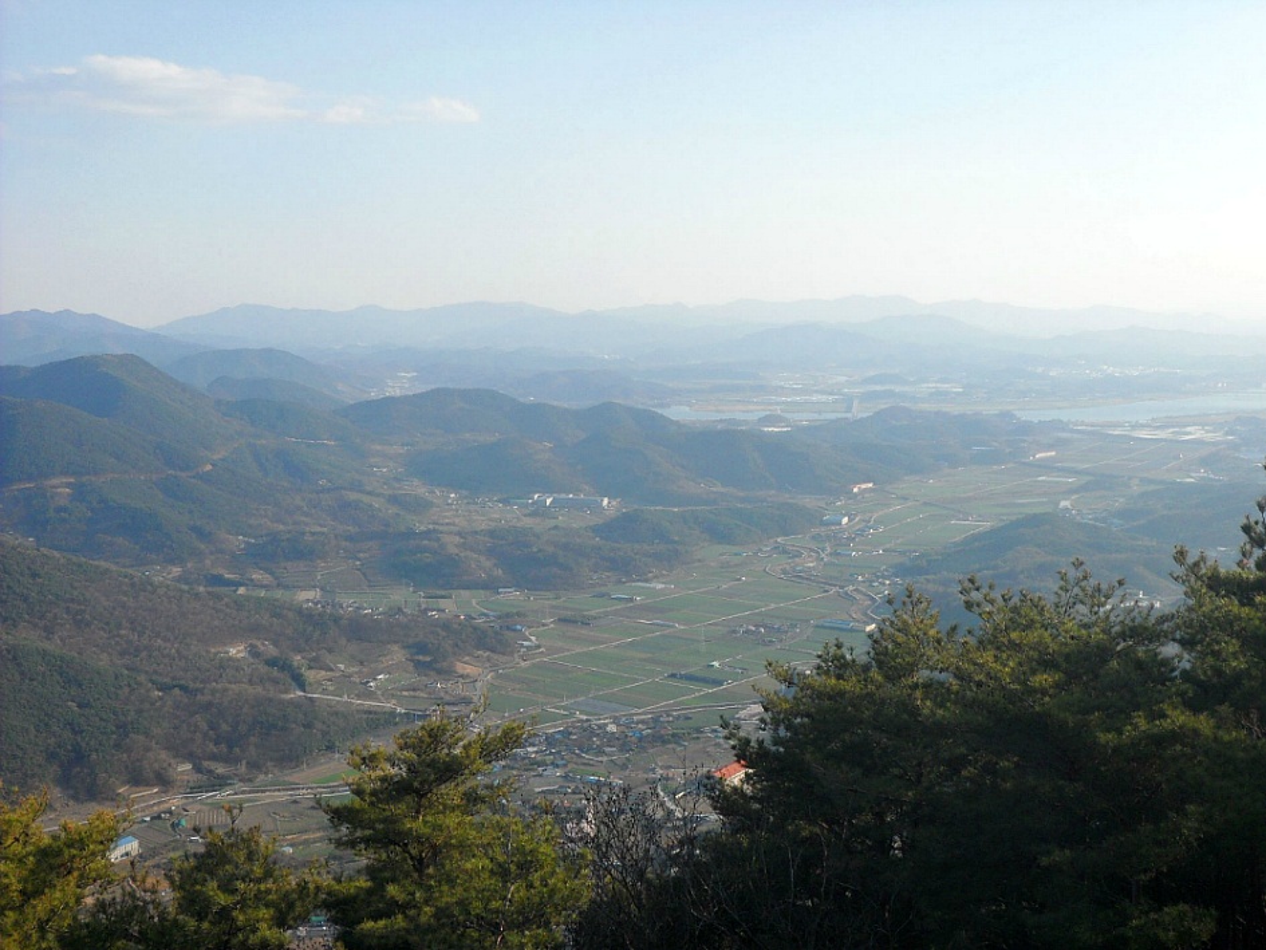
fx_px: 1609
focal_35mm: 44
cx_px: 633
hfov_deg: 42.9
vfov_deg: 32.9
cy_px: 475
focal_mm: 7.8
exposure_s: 1/350
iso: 80
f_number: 4.5
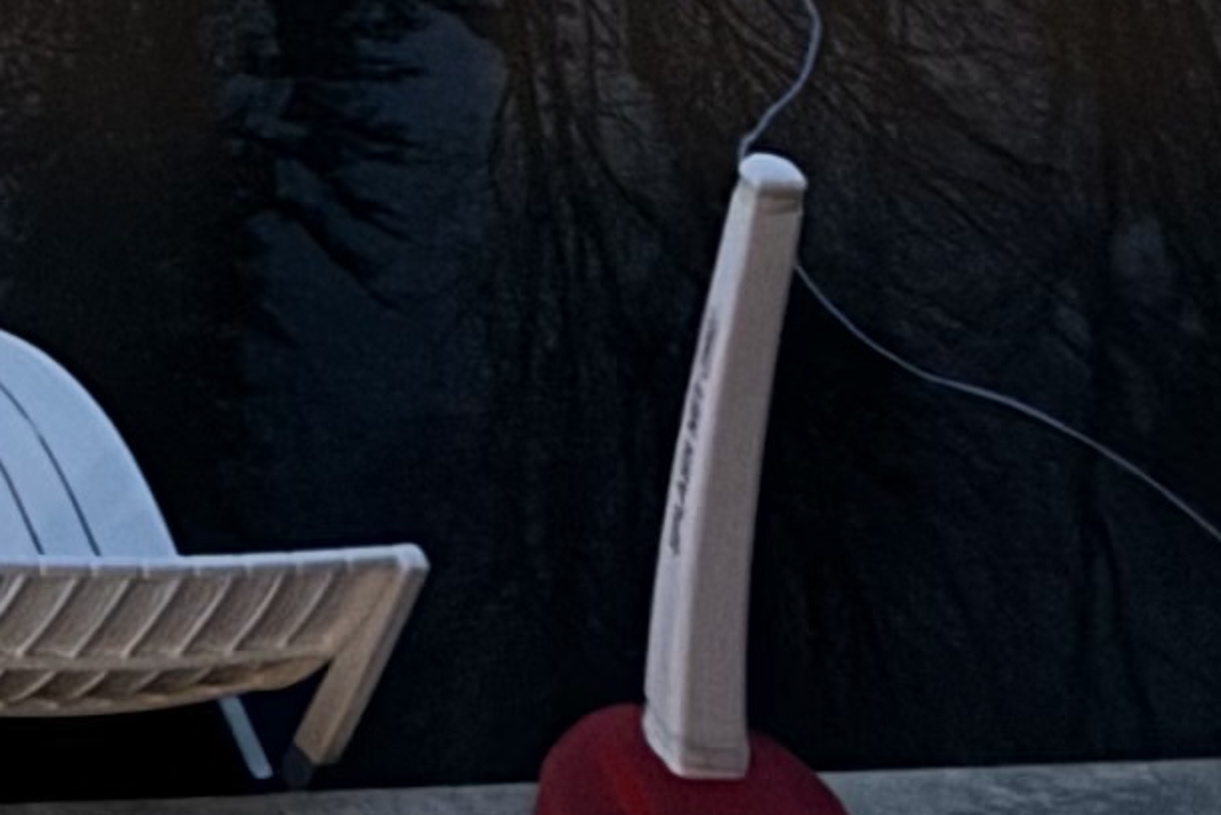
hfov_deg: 10.9
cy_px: -1896
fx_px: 5597
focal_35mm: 165
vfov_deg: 7.1
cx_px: -1497
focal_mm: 6.76
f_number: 1.78
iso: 1250
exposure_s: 1/9
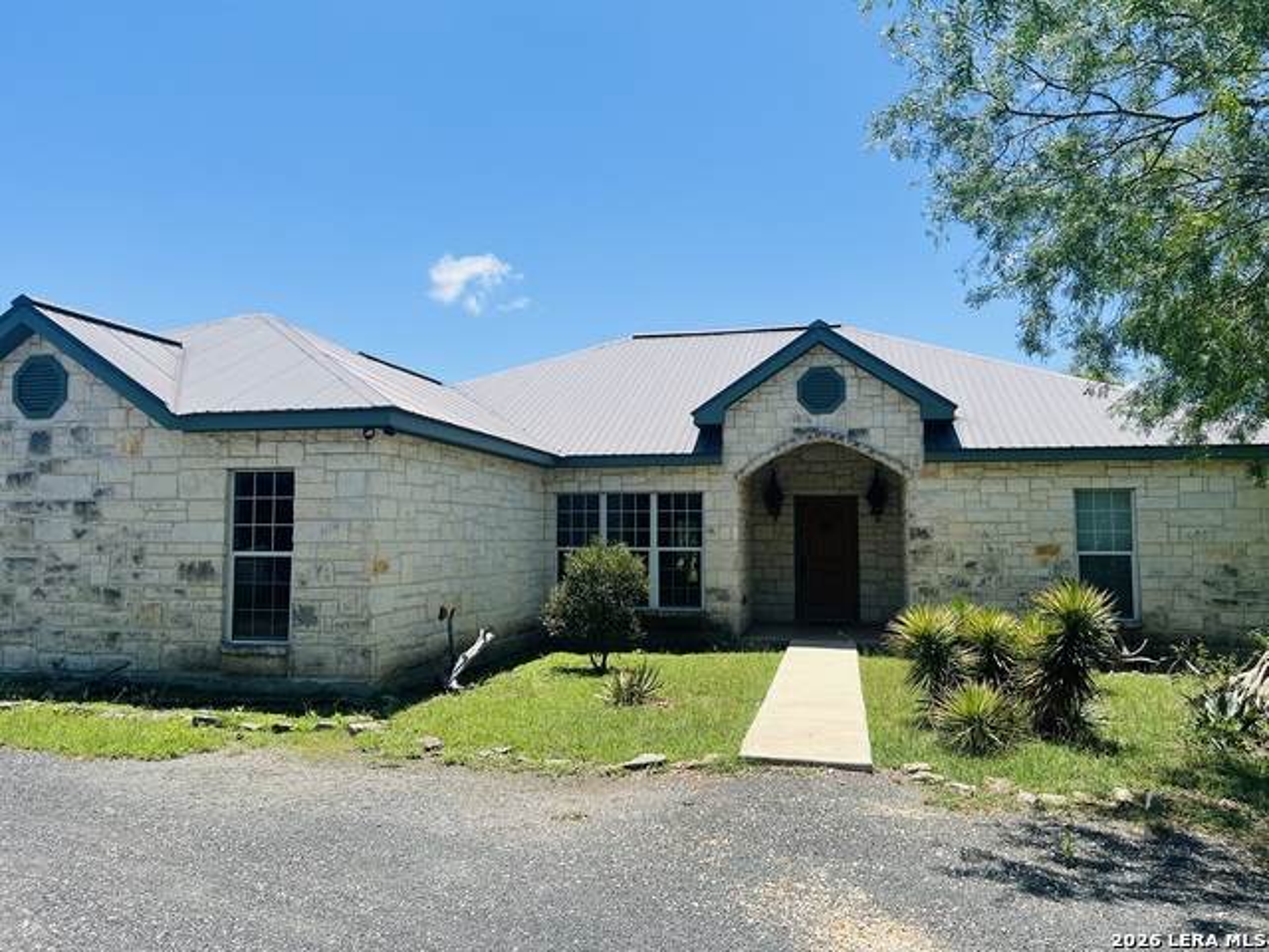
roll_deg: -0.5
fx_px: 953
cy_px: 476
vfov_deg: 53.1
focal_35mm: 26
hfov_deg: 67.3
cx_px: 634
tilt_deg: +4.1
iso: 50
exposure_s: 1/3831
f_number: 1.5
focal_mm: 5.7
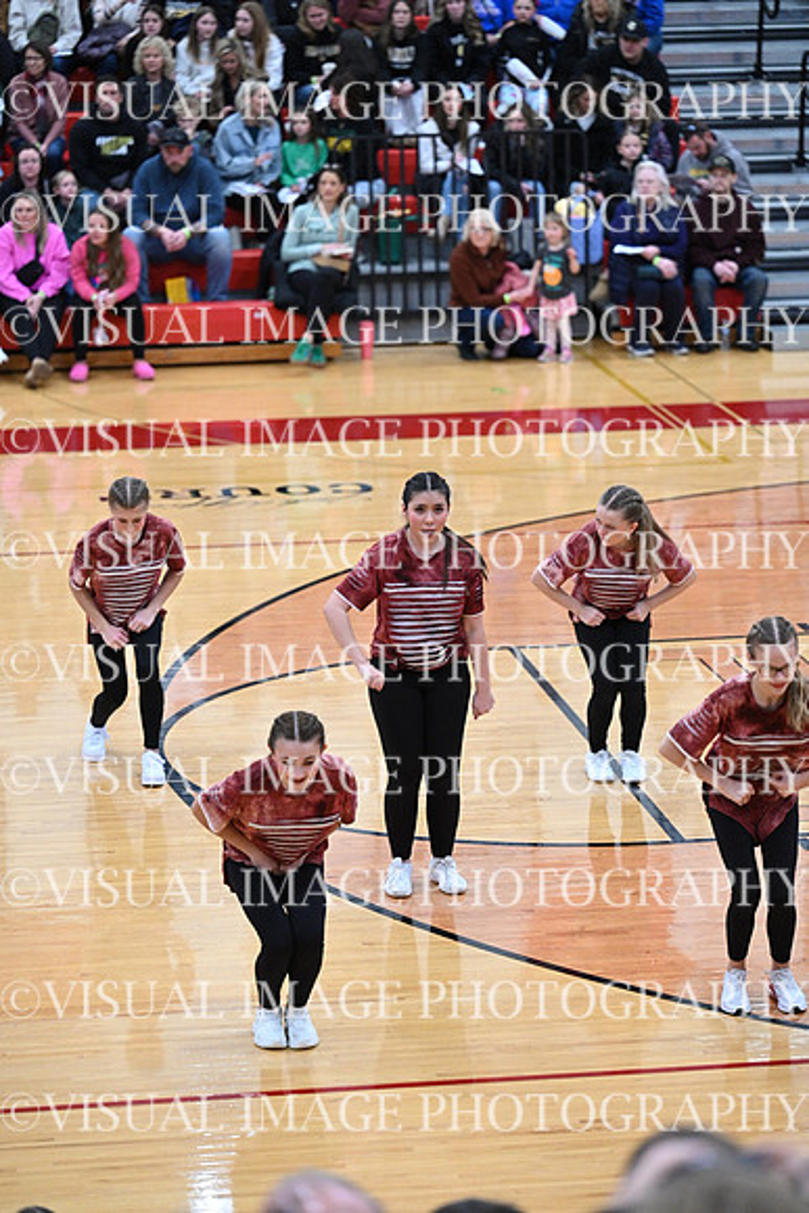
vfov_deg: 16.4
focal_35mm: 125
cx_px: 404
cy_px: 606
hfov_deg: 11.0
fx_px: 4211
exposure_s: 1/400
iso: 4000
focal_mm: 125
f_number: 2.8
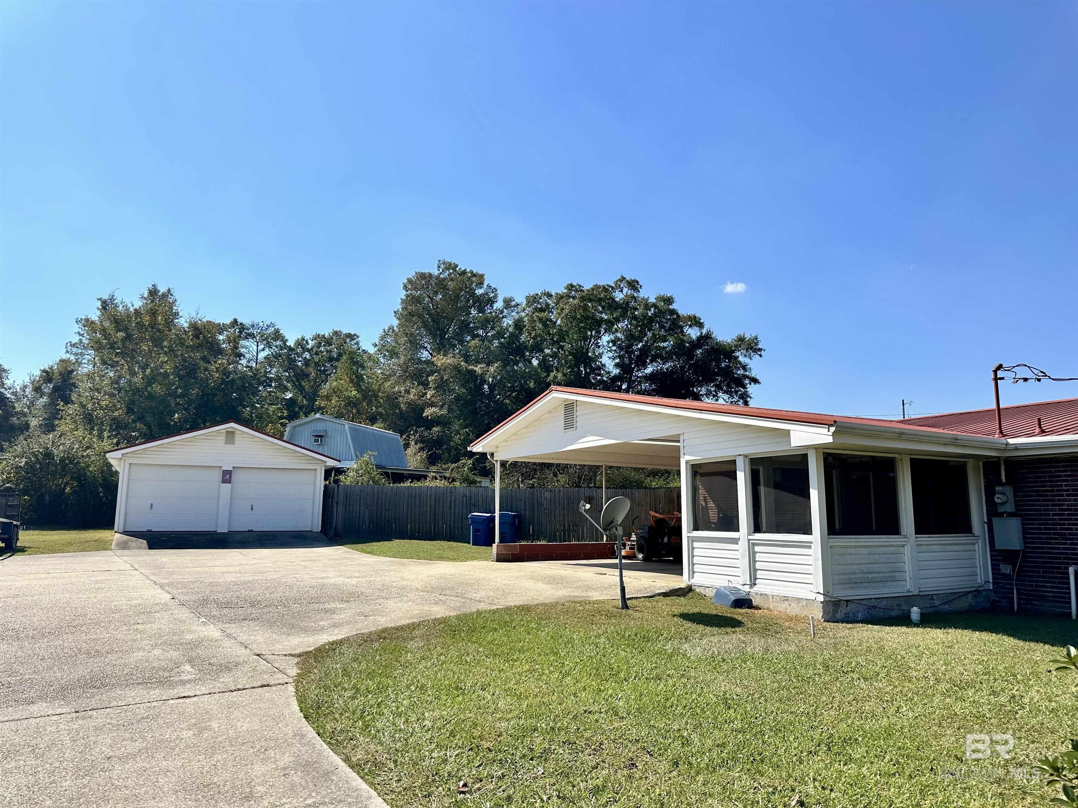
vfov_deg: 56.8
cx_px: 539
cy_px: 404
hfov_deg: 71.6
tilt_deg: +10.7
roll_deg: +0.0
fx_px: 747
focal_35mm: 24
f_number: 1.78
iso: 80
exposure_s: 1/5848
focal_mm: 6.86
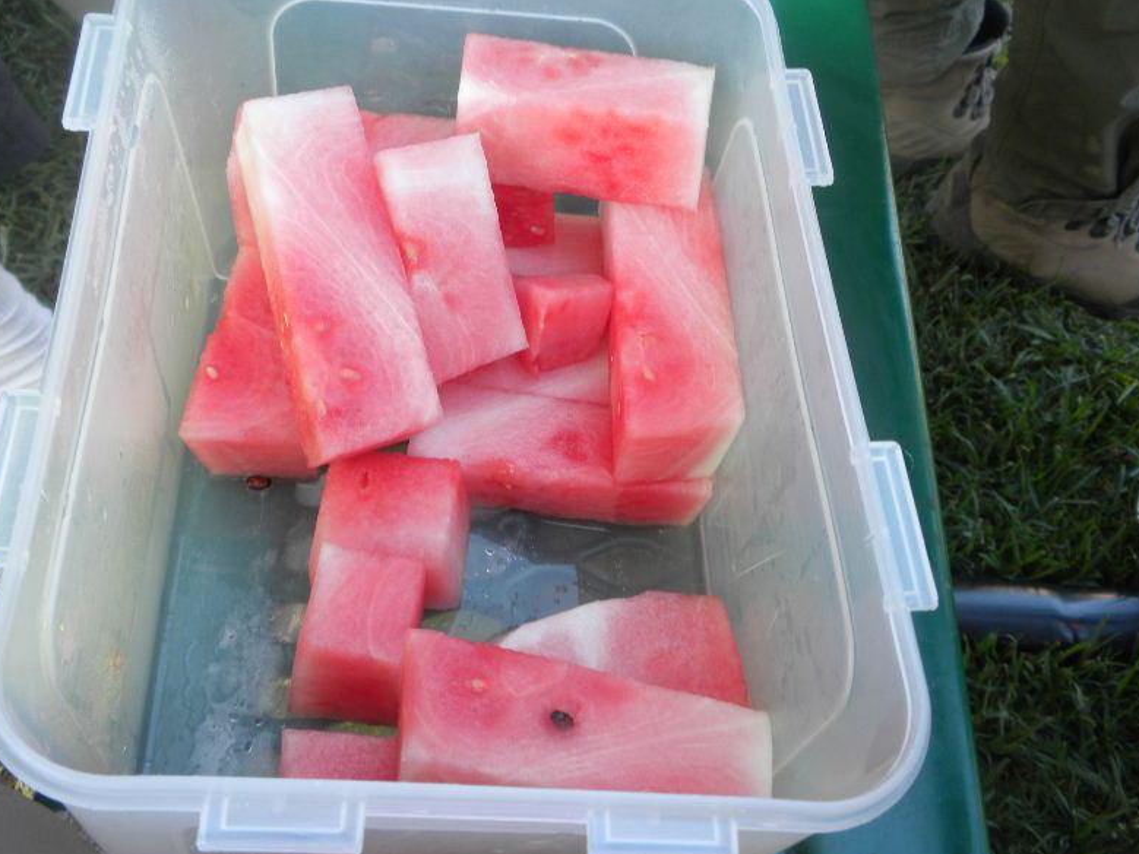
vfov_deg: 37.7
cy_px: 426
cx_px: 564
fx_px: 1250
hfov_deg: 49.0
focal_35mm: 38
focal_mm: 6.6
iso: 111
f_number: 3.5
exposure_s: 1/56
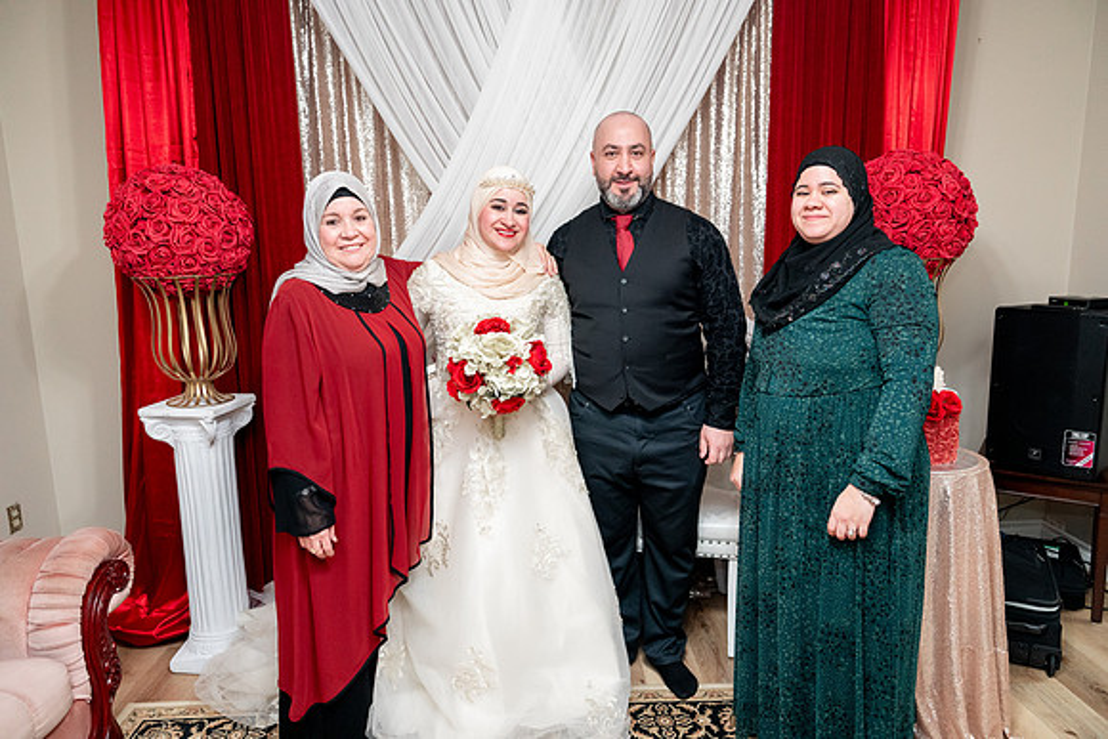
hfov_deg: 73.7
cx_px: 554
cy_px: 370
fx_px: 739
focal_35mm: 24
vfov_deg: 53.2
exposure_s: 1/160
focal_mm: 24
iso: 3200
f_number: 2.8
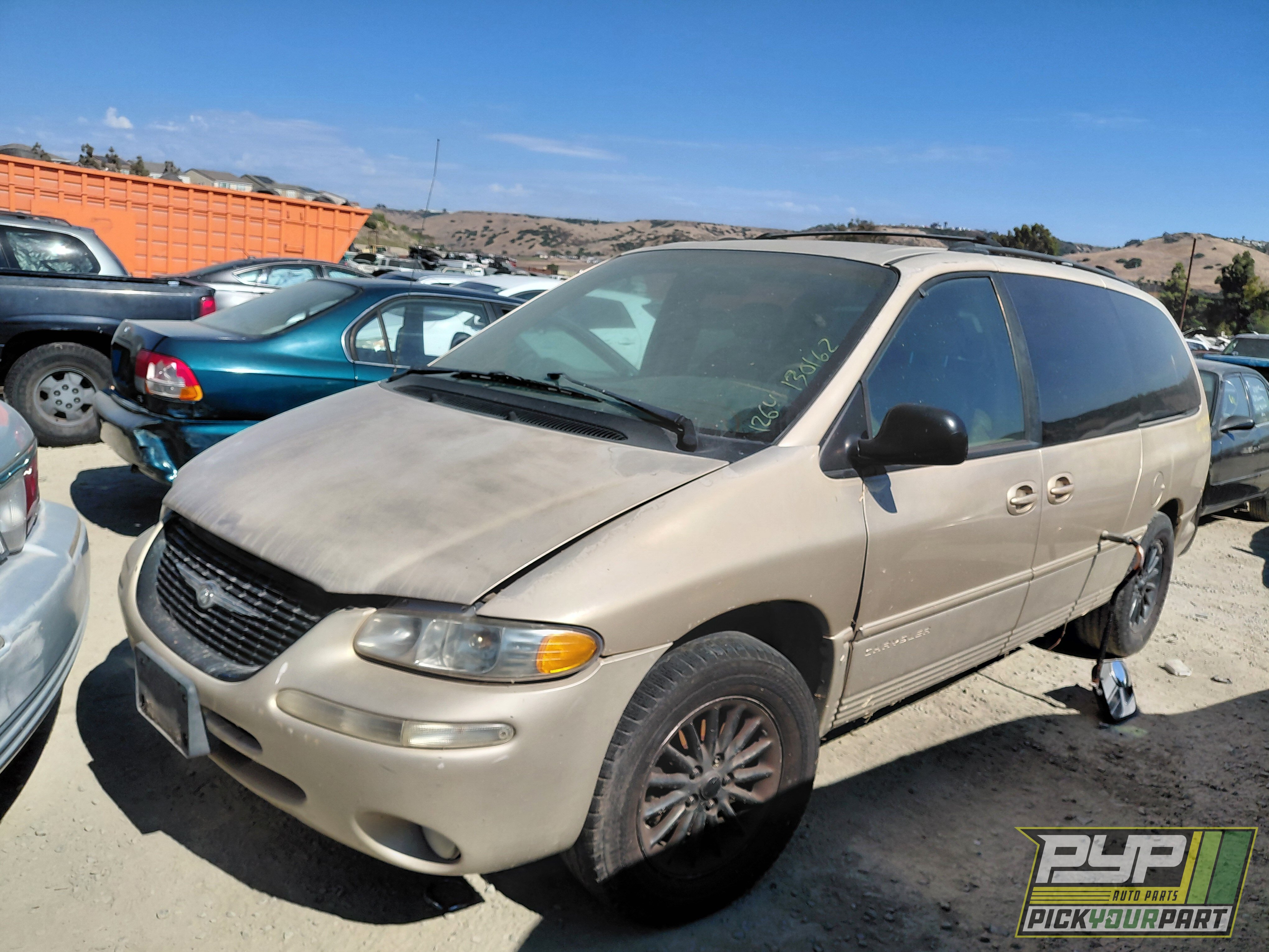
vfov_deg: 54.9
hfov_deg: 69.4
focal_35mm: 25
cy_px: 476
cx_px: 634
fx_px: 916
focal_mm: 4.69
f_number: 1.8
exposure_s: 1/3876
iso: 50
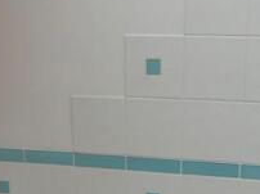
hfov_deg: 26.0
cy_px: 261
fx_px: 563
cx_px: 158
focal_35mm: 75
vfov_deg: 18.1
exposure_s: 1/60
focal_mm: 4.6
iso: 100
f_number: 3.5
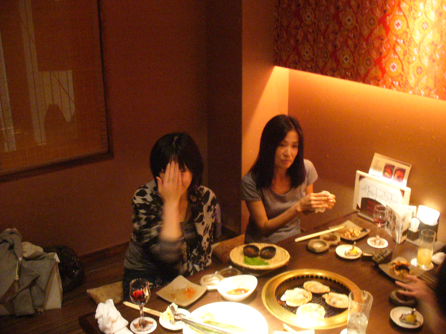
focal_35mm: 37
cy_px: 167
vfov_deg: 38.7
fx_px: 477
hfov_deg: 50.1
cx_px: 223
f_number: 2.8
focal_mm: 6.1
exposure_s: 1/8
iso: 400
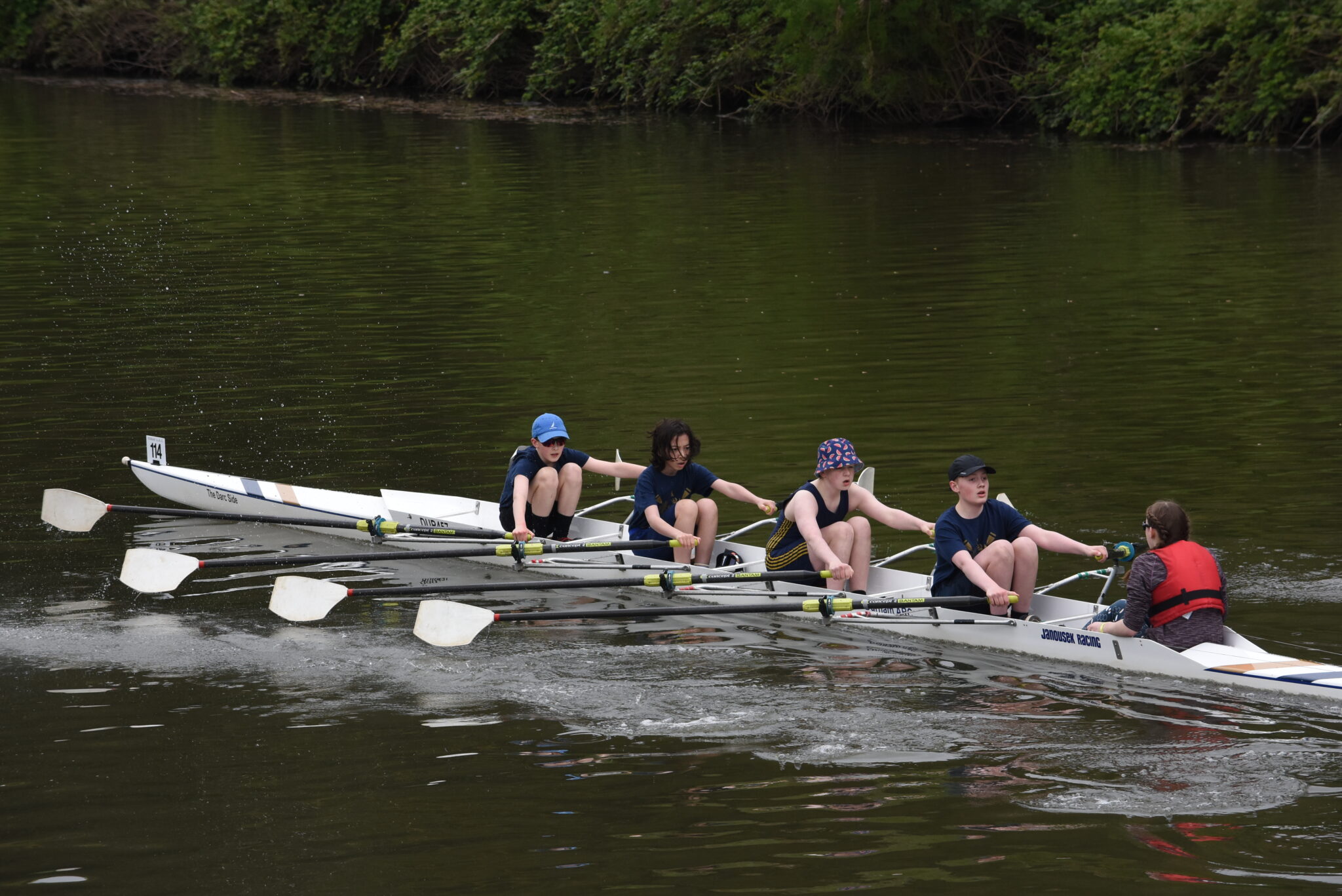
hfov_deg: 10.2
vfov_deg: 6.8
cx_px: 671
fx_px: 7551
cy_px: 448
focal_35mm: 202
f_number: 7.1
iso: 640
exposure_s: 1/800
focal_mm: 135
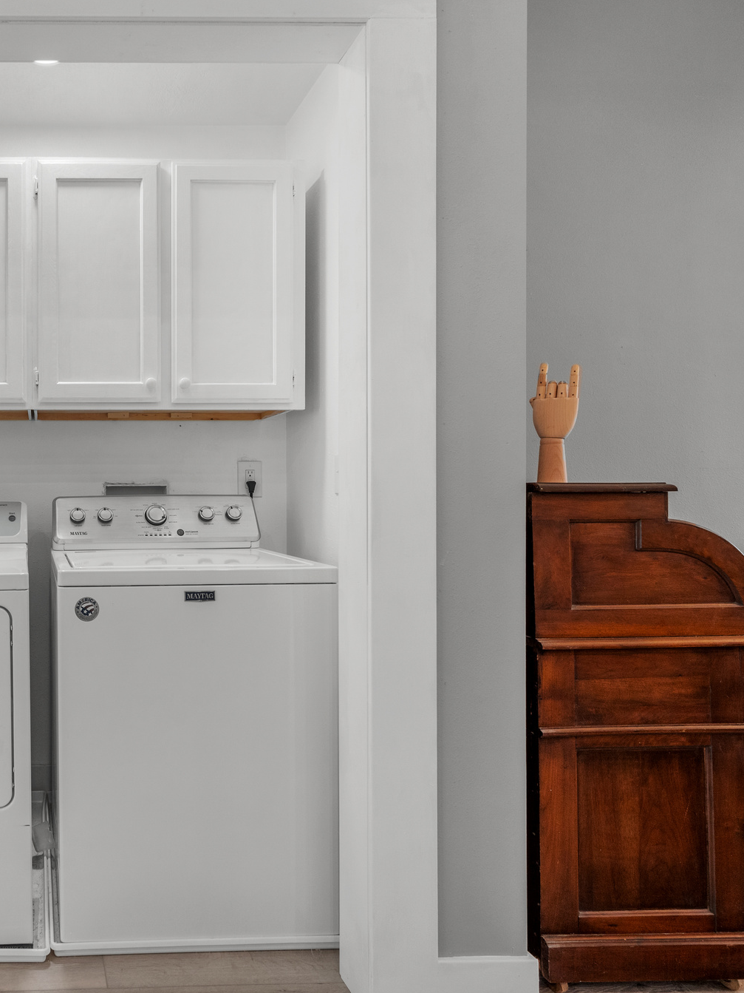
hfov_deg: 51.9
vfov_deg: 76.4
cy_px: 490
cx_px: 43
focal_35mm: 22
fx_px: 631
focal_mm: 15
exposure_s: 1/3
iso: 500
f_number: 8
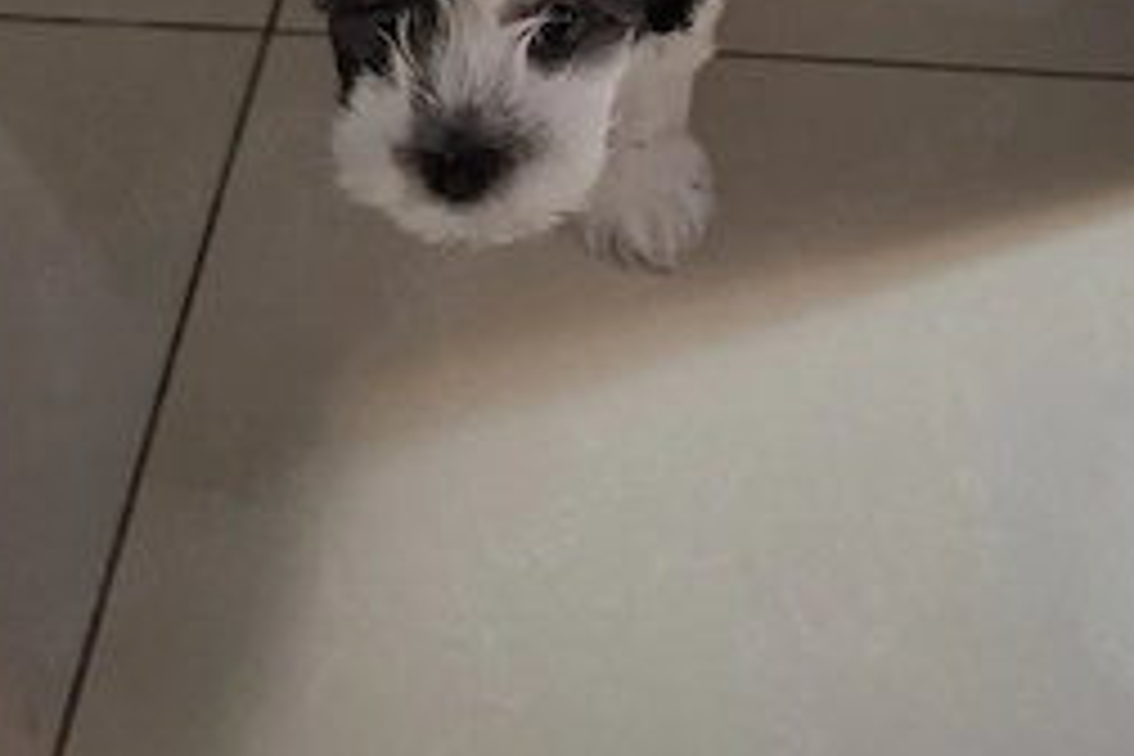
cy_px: -99
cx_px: 612
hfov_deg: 50.6
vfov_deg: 30.8
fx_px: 1197
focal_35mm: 38
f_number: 1.8
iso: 1000
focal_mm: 5.54
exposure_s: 1/20
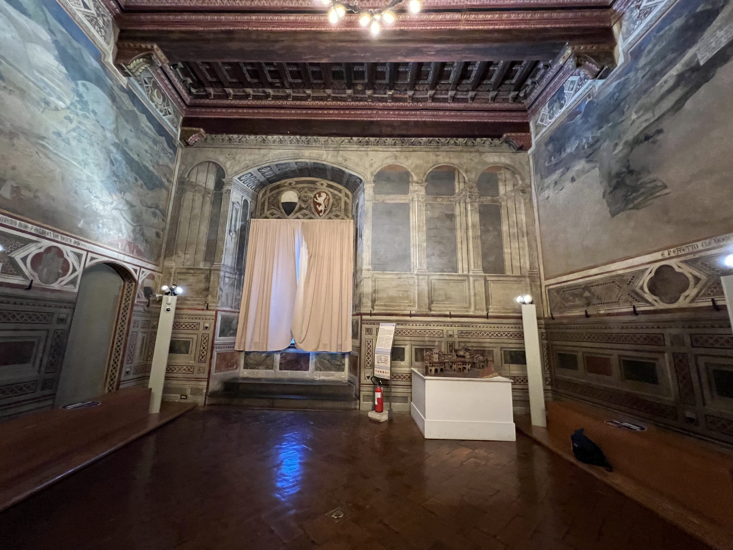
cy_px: 275
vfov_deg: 89.9
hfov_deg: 106.2
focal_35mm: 13
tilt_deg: +11.4
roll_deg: -0.9
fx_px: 275
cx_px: 366
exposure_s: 1/33
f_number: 1.8
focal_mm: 1.57
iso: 800
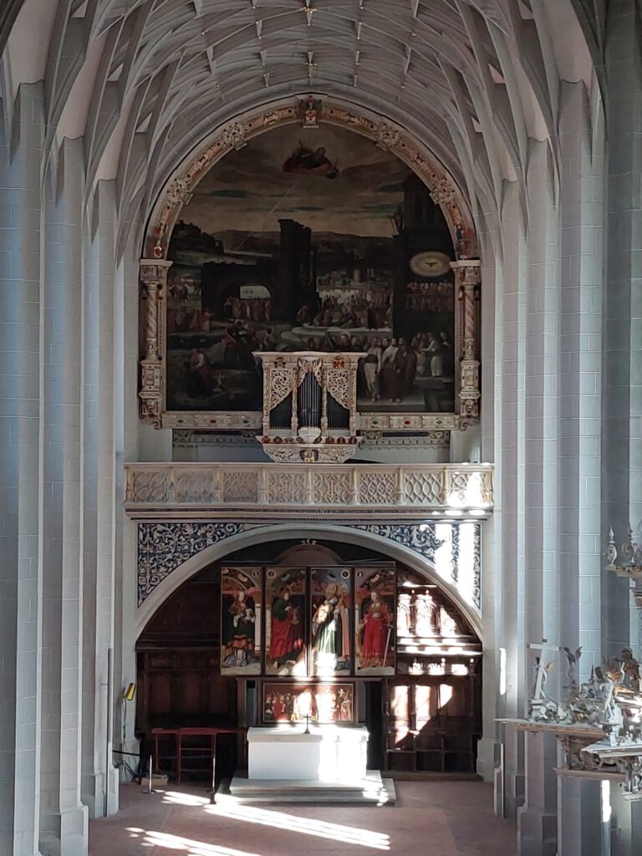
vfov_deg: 60.0
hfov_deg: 46.8
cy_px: 428
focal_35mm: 30
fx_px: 742
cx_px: 321
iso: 160
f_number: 1.8
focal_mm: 4.6
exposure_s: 1/100
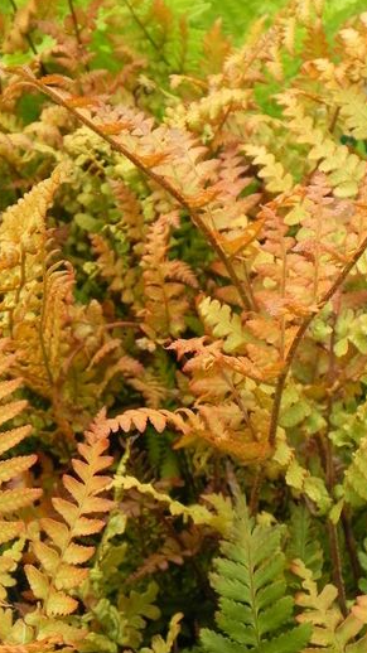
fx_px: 2476
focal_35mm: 143
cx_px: 98
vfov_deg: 15.0
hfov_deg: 8.5
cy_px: 236
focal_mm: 15.1
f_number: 4.5
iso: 160
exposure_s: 1/400
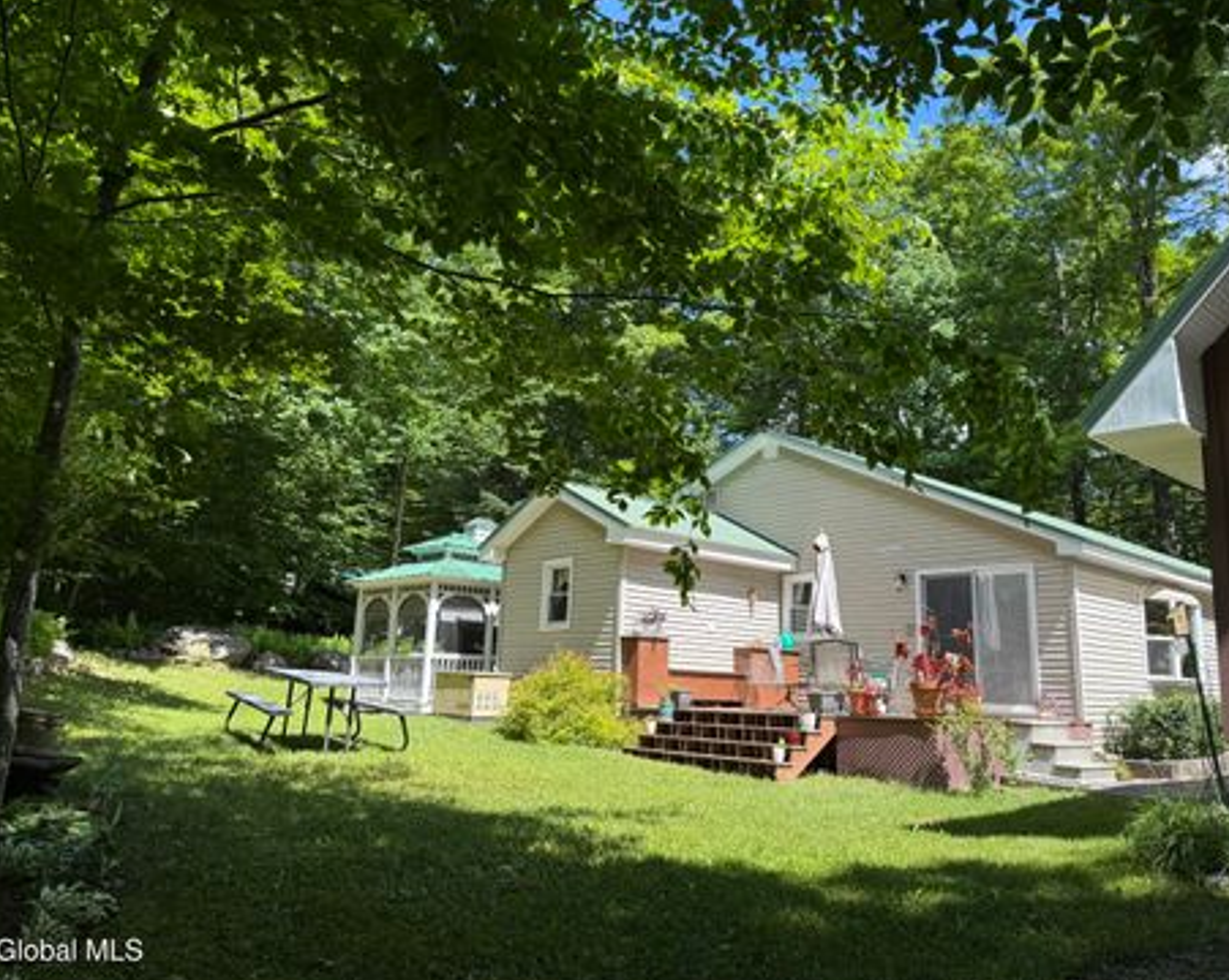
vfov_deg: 54.9
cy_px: 486
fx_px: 945
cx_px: 673
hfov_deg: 65.9
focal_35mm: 26
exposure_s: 1/1337
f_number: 1.78
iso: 80
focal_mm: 6.76
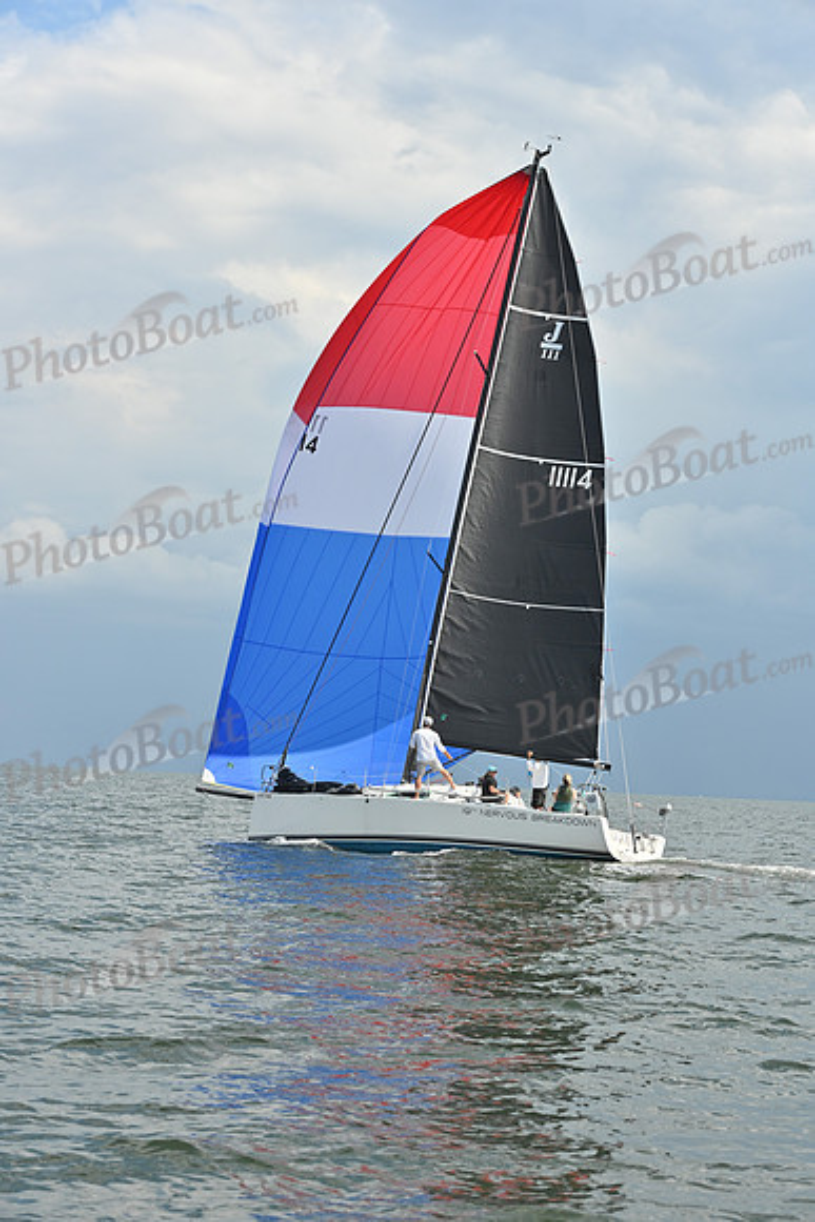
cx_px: 408
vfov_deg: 28.8
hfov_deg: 19.5
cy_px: 611
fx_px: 2375
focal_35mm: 70
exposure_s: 1/1250
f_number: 7.1
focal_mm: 70
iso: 320
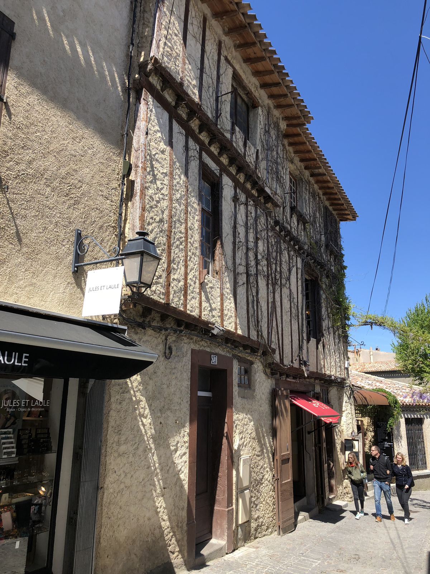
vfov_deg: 63.4
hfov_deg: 49.7
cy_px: 287
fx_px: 464
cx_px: 215
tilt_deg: +13.7
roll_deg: +0.3
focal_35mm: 28
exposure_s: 1/979
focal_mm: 4
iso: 20
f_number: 1.8
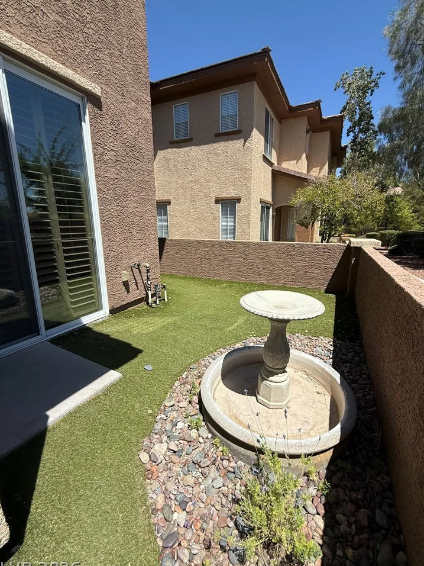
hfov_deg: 81.7
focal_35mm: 15
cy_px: 279
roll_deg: -0.5
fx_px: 245
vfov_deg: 98.2
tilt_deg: -12.7
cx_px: 222
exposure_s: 1/2237
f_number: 2.2
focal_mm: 2.22
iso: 50
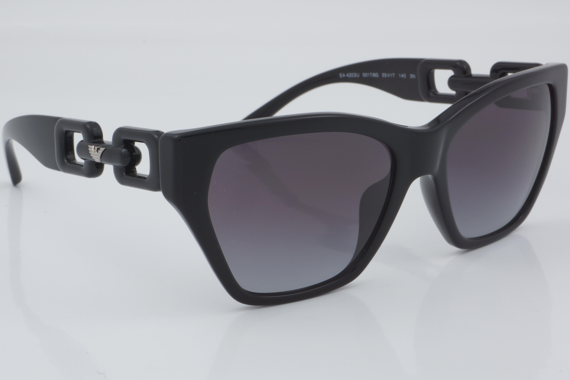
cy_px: 189
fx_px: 1322
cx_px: 283
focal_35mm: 84
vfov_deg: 16.4
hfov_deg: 24.3
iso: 100
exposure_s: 1/4
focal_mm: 55
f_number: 32
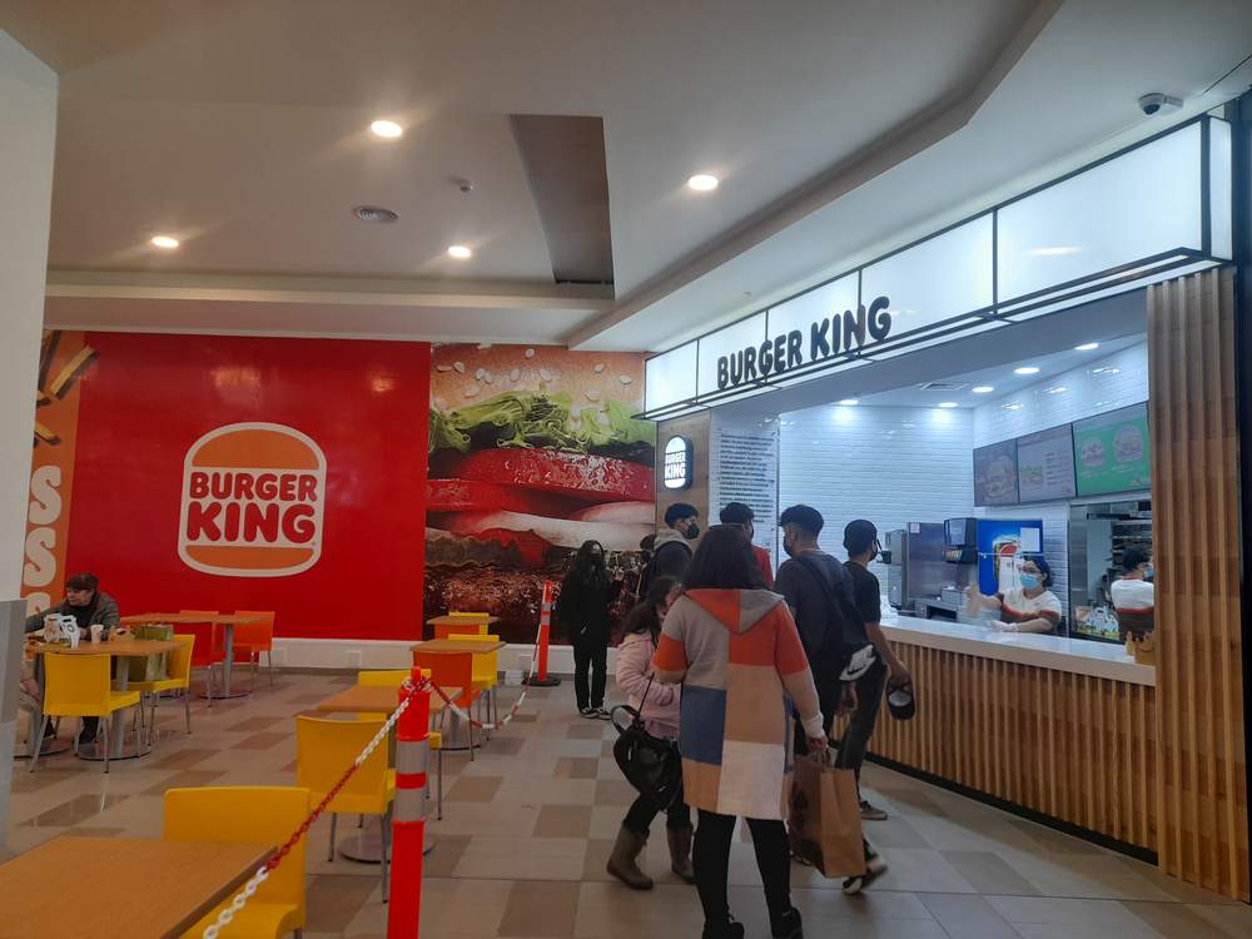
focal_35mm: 25
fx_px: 904
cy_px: 470
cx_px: 626
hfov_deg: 69.4
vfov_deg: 54.9
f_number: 2
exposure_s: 1/50
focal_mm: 4.6
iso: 80
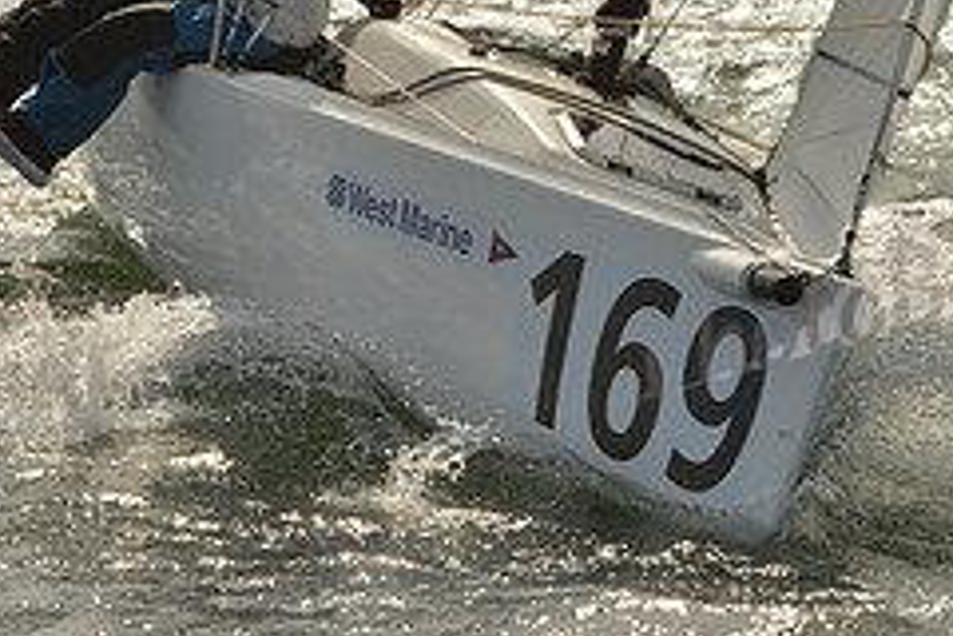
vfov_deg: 8.1
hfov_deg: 12.2
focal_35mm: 169
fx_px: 4473
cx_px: 433
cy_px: 145
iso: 400
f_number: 11
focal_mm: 70
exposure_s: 1/2000
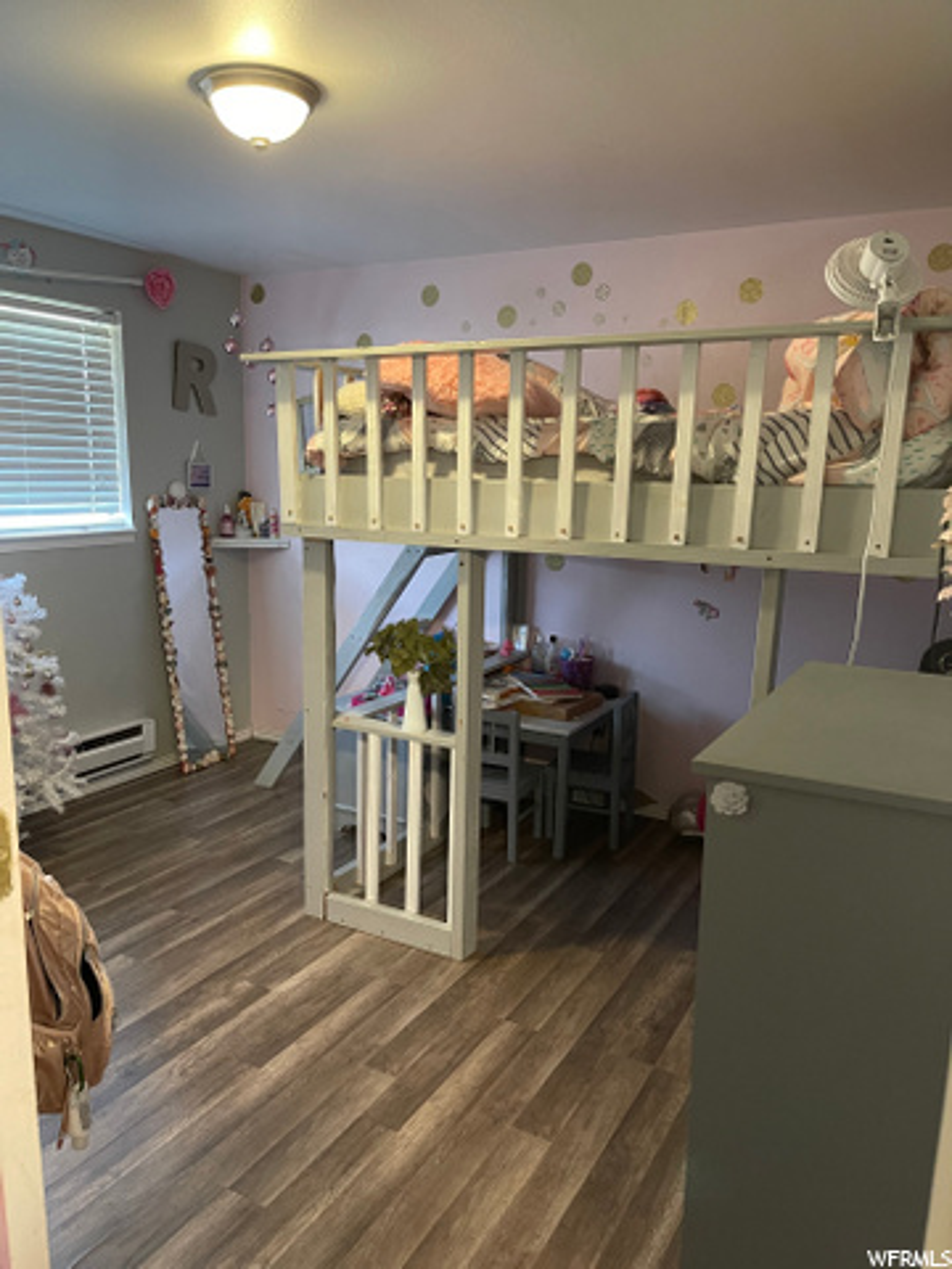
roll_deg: -1.1
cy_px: 634
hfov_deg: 53.1
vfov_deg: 67.3
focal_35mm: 26
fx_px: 953
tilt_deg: -11.2
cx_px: 476
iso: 500
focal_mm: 5.1
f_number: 1.6
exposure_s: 1/40
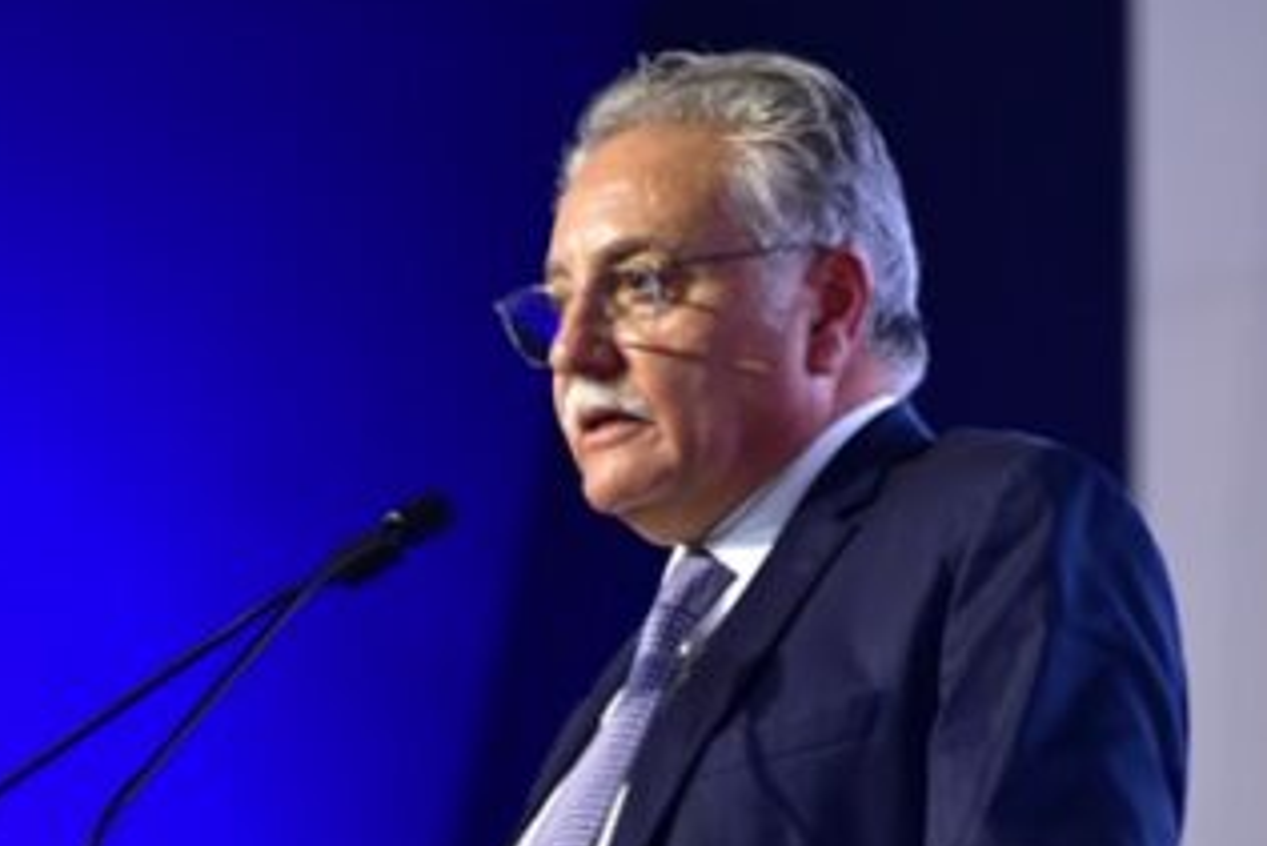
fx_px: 25632
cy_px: 680
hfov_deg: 2.8
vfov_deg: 1.9
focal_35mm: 728
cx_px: 746
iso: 1600
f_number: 5.6
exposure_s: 1/60
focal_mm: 300
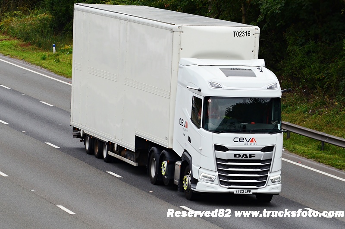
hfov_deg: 8.1
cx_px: 172
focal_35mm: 255
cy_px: 114
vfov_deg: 5.4
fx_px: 2439
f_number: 9
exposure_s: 1/500
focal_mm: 170
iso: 1000
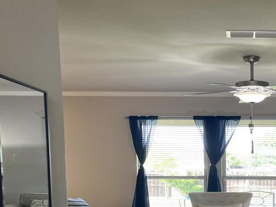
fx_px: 422
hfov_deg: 33.6
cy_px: 196
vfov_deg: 26.4
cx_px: 265
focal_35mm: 53
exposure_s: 1/120
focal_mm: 5.1
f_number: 1.6
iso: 125
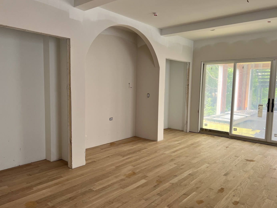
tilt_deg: -5.1
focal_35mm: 27
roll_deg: -1.0
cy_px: 104
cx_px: 141
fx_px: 216
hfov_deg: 65.3
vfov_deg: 51.3
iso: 64
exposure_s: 1/134
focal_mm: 5.7
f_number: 1.5
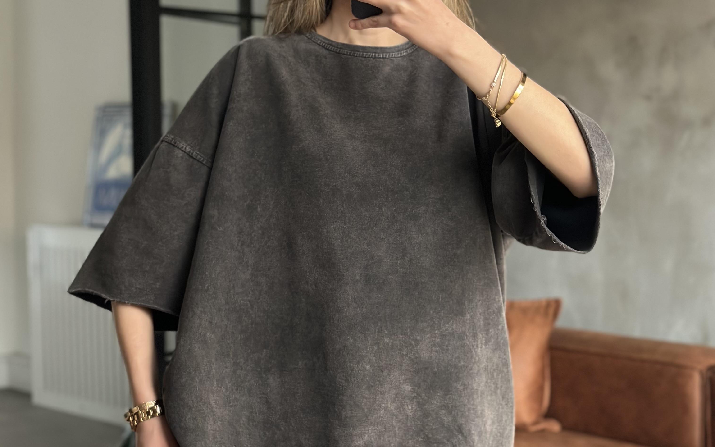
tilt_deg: -21.1
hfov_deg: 30.2
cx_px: 358
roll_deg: +0.3
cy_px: 174
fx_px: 1325
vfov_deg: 19.1
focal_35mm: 68
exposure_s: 1/40
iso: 500
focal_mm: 6.86
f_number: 1.78
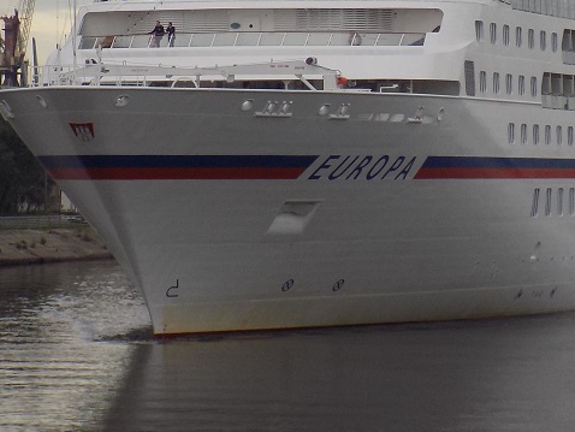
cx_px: 422
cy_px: 56
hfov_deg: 9.3
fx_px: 3540
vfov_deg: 7.0
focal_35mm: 213
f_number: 4.4
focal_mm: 15.3
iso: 80
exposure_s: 1/125
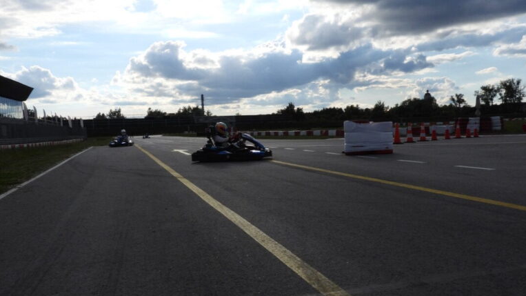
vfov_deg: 31.1
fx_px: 530
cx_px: 264
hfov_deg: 52.8
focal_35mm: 38
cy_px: 177
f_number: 4
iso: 110
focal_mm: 4.7
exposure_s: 1/2000
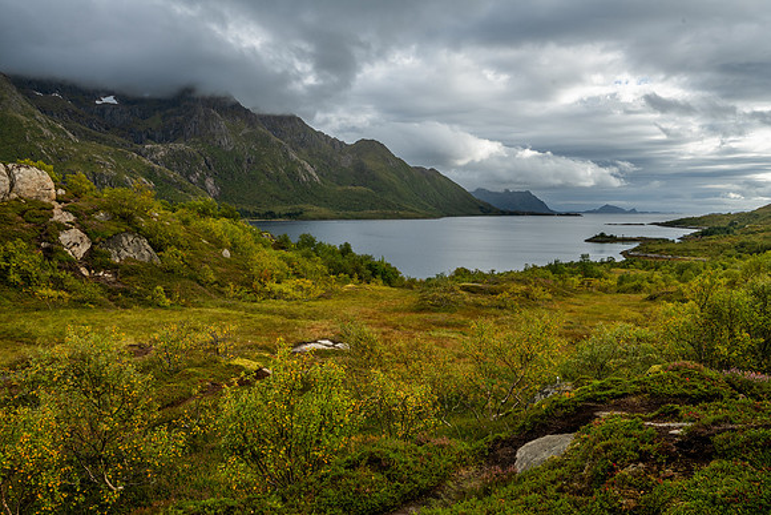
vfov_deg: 51.3
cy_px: 258
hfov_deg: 71.5
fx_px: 536
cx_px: 386
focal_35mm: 25
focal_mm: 25
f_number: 10
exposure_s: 1/125
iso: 200
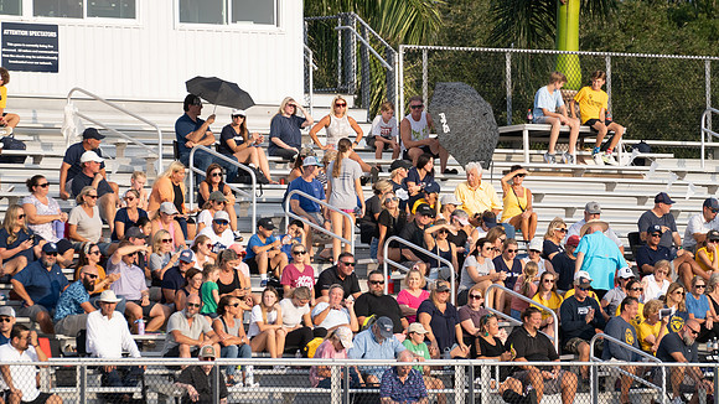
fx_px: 7991
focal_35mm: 419
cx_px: 360
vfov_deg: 2.9
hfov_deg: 5.2
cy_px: 164
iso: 500
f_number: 5.6
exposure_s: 1/1250
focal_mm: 400
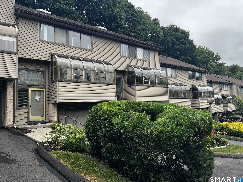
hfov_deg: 65.3
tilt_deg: +4.5
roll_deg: +2.3
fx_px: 190
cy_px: 89
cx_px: 122
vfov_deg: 51.4
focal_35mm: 27
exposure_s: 1/617
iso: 50
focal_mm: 5.7
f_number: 1.5
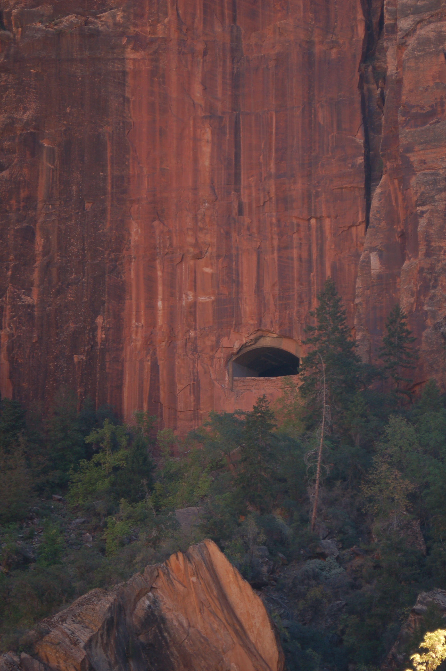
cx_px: 223
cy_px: 336
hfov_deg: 11.4
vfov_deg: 17.1
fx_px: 2234
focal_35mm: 120
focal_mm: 80
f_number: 5.6
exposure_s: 1/60
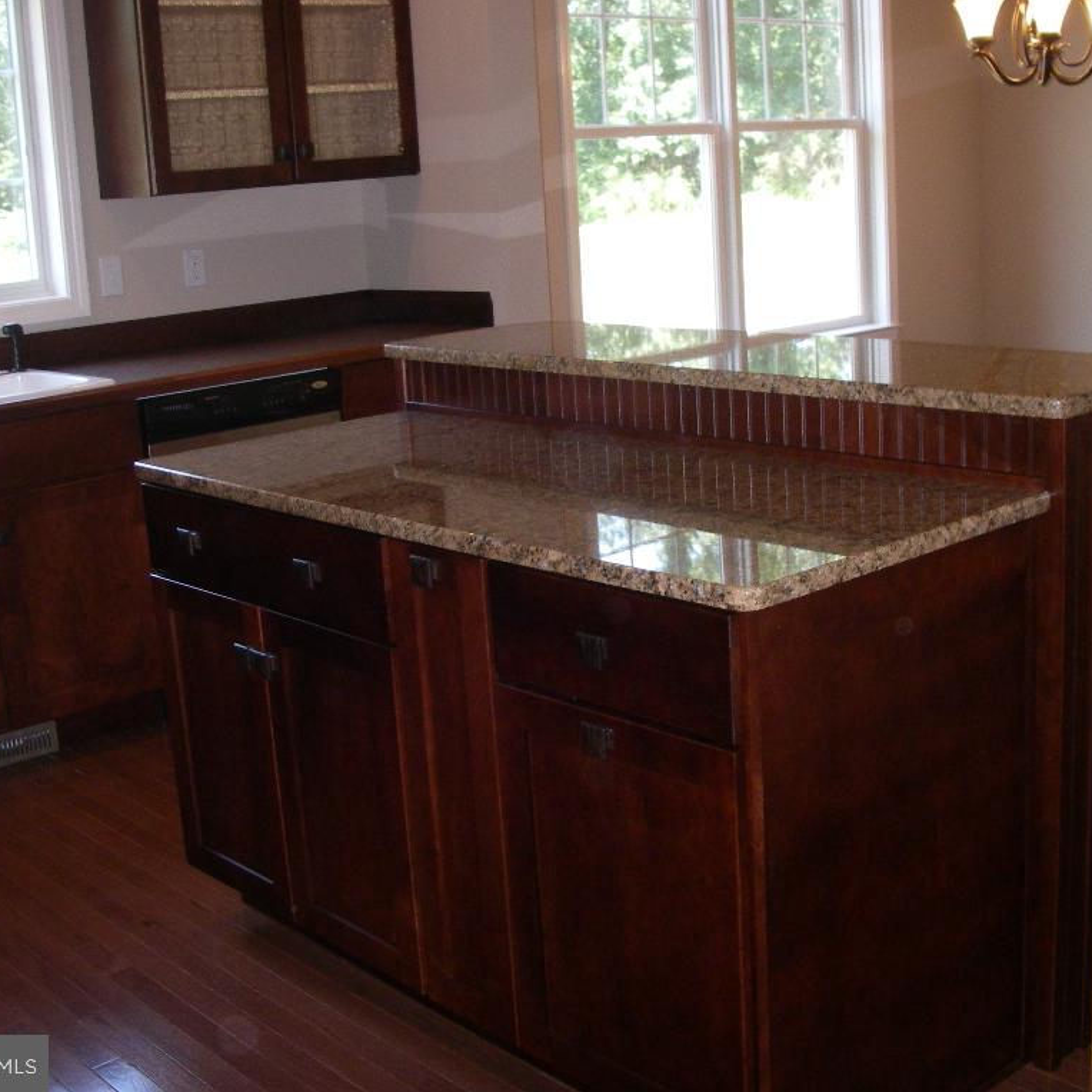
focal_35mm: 45
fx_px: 1606
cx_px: 602
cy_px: 545
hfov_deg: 37.5
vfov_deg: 37.6
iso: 200
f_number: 3.3
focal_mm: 6.3
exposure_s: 1/40
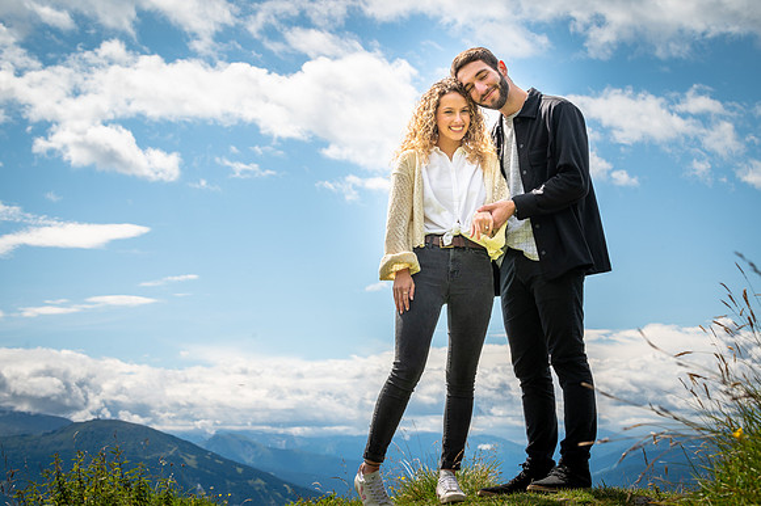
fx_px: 1479
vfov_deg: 19.4
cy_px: 253
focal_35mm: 70
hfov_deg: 28.9
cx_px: 380
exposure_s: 1/320
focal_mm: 70
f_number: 10
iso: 100
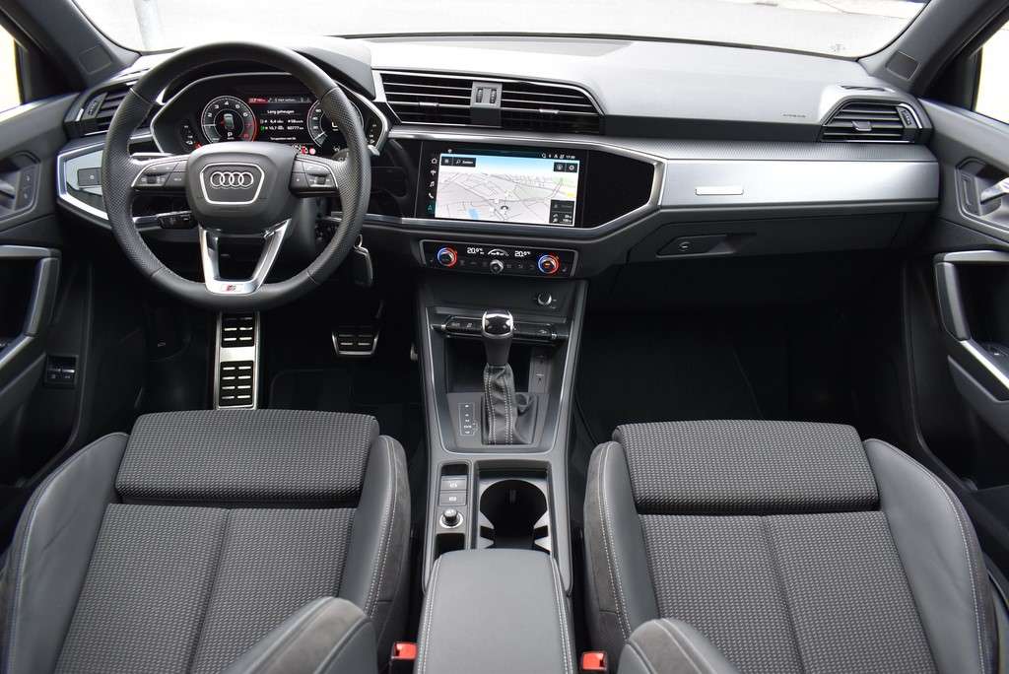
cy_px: 337
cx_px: 504
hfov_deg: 67.4
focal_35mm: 27
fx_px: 757
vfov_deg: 48.0
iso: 400
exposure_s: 1/100
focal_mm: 18
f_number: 5
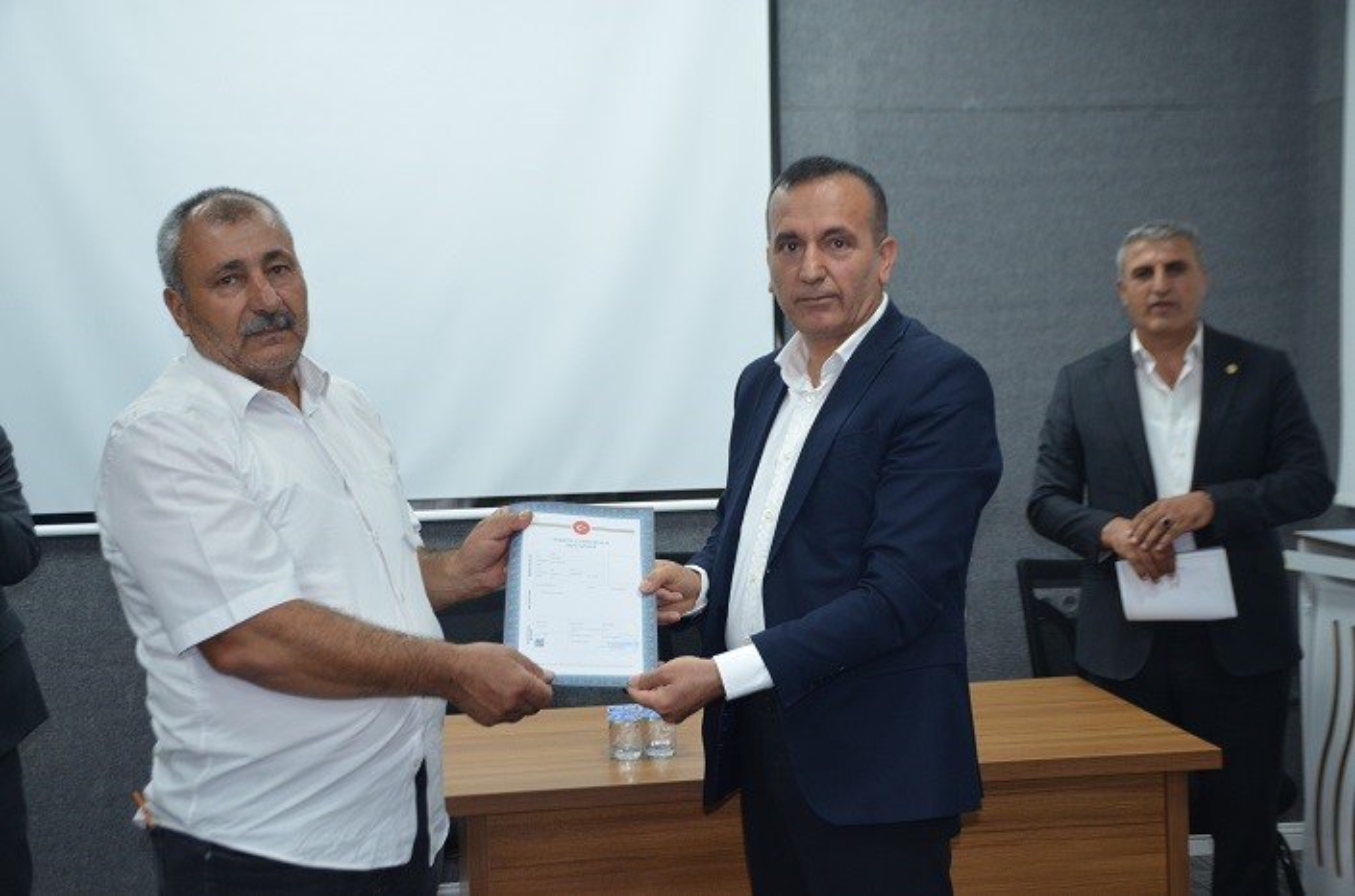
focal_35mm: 51
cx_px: 678
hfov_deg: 39.0
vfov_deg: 26.3
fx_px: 1914
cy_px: 448
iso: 720
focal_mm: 34
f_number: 4.2
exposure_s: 1/60
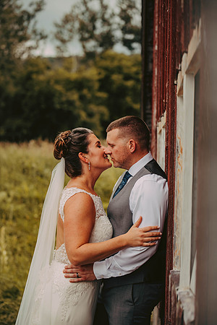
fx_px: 778
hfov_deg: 15.9
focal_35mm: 86
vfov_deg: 23.6
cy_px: 162
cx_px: 108
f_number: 2.8
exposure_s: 1/400
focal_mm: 86
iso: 200
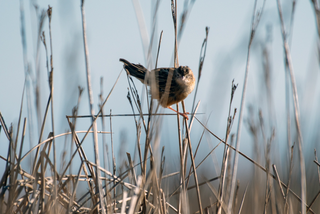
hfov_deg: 2.9
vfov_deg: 1.9
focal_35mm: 720
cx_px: 160
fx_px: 6399
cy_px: 107
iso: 320
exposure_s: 1/3200
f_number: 5.6
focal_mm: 480
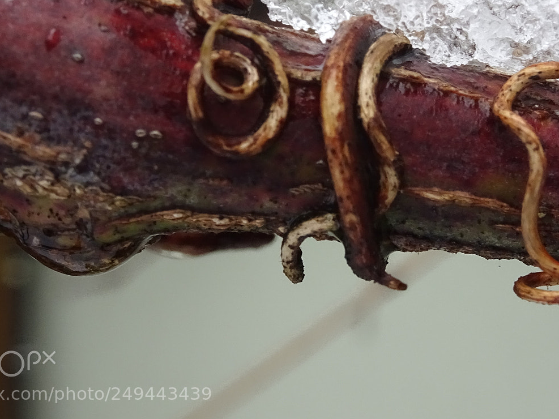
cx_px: 368
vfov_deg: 13.8
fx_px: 1728
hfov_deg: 18.3
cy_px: 99
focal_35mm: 107
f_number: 4.5
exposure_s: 1/80
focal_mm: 11.32
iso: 250
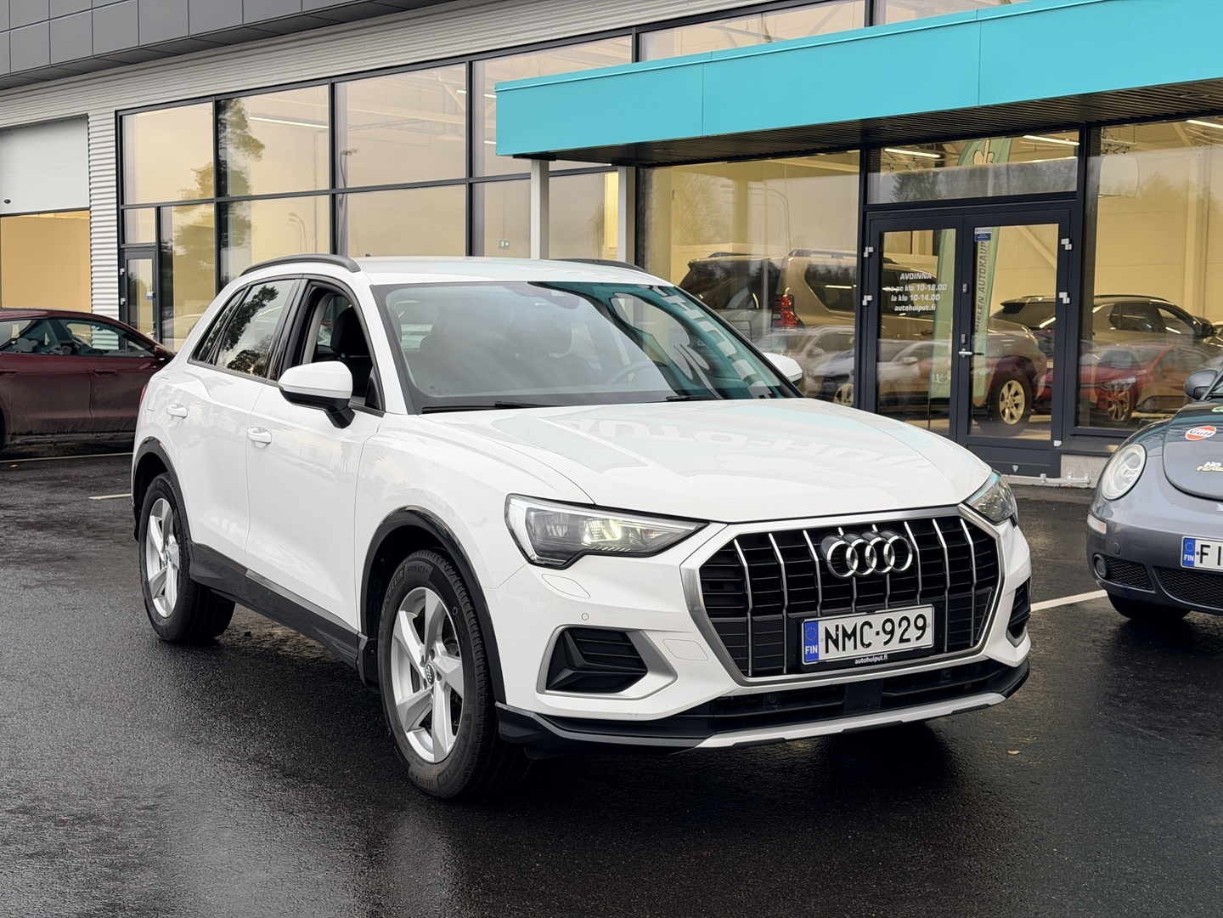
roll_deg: -0.5
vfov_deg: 30.3
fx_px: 1696
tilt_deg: -4.9
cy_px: 459
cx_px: 612
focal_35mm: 48
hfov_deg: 39.7
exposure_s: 1/121
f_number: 1.78
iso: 64
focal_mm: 6.76
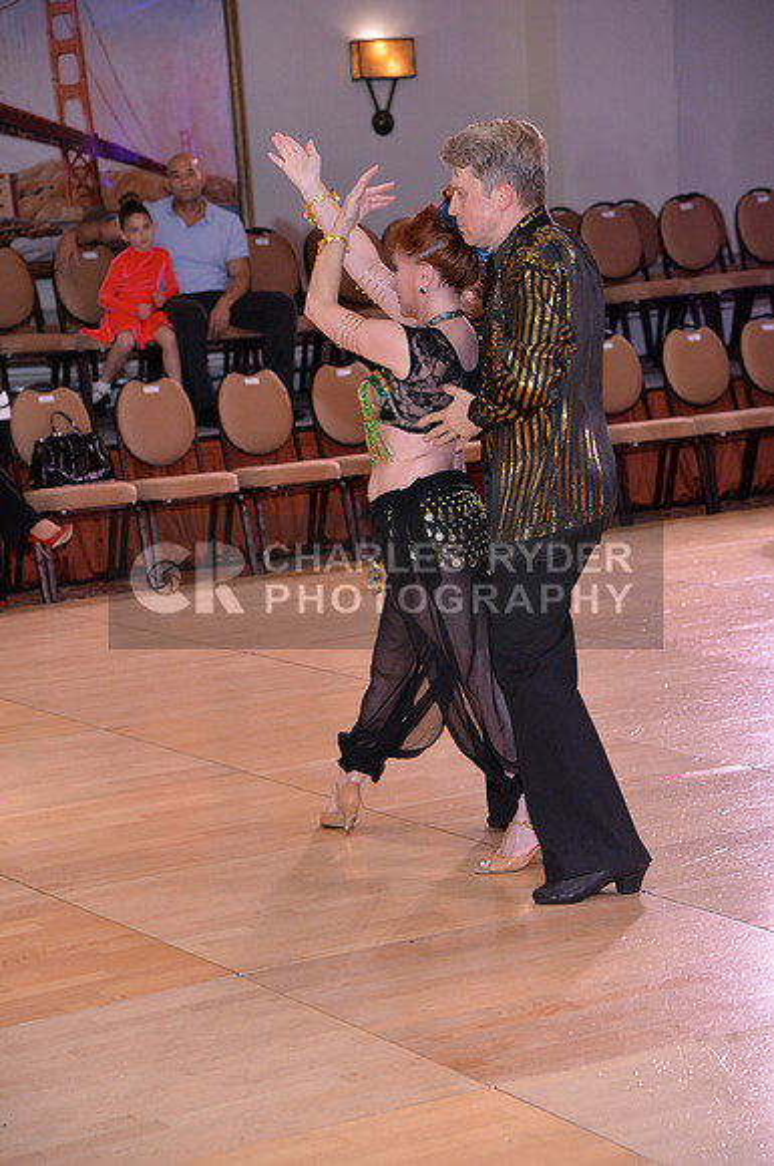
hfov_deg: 14.8
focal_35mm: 92
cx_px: 387
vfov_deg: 22.2
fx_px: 2976
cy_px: 583
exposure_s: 1/200
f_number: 5
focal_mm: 92
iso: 2500
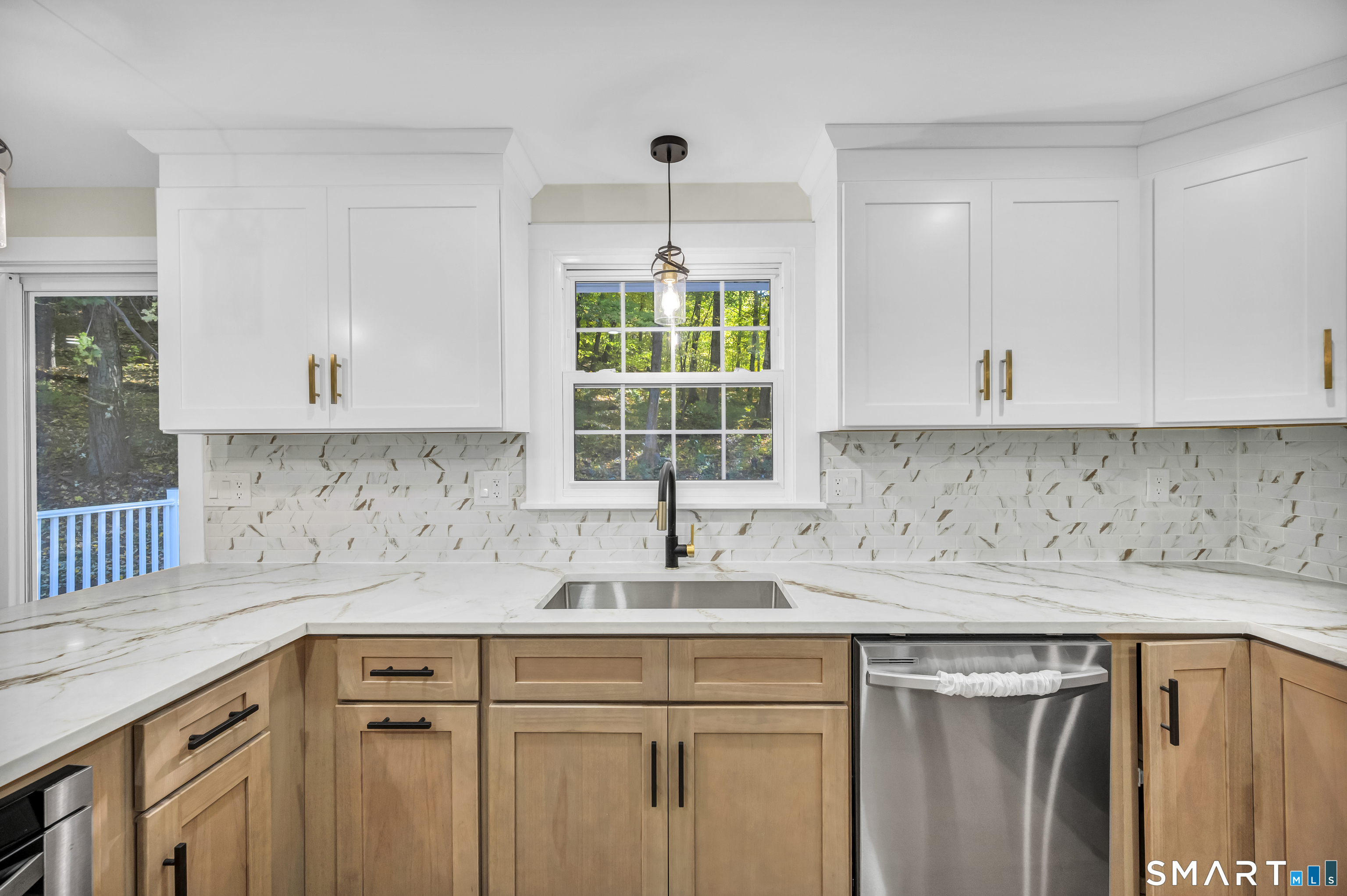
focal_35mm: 14
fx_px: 523
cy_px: 448
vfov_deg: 81.1
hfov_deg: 104.3
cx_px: 674
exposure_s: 1/20
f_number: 7.1
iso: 320
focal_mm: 14
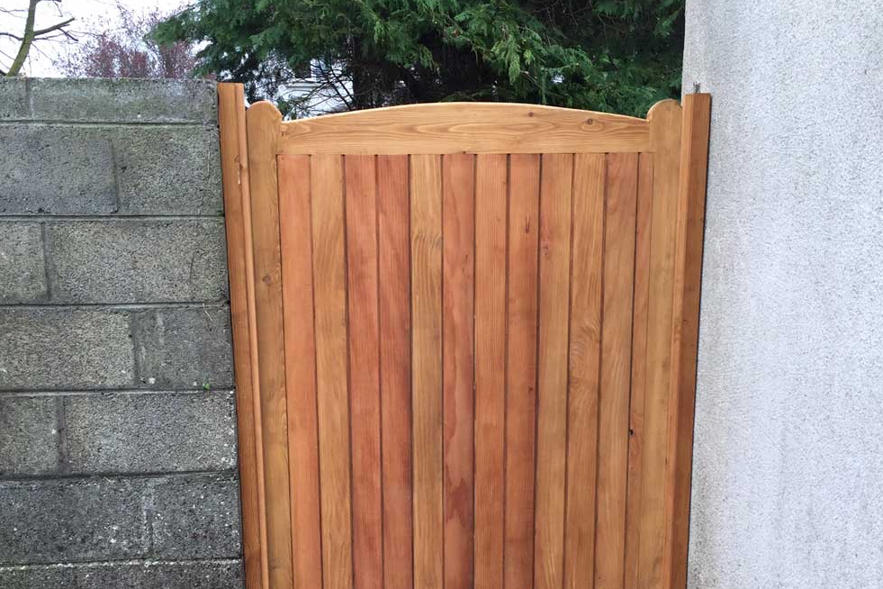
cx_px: 437
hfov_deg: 47.4
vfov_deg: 32.2
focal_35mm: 41
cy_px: 423
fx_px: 1006
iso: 32
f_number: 2.2
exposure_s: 1/111
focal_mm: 4.15
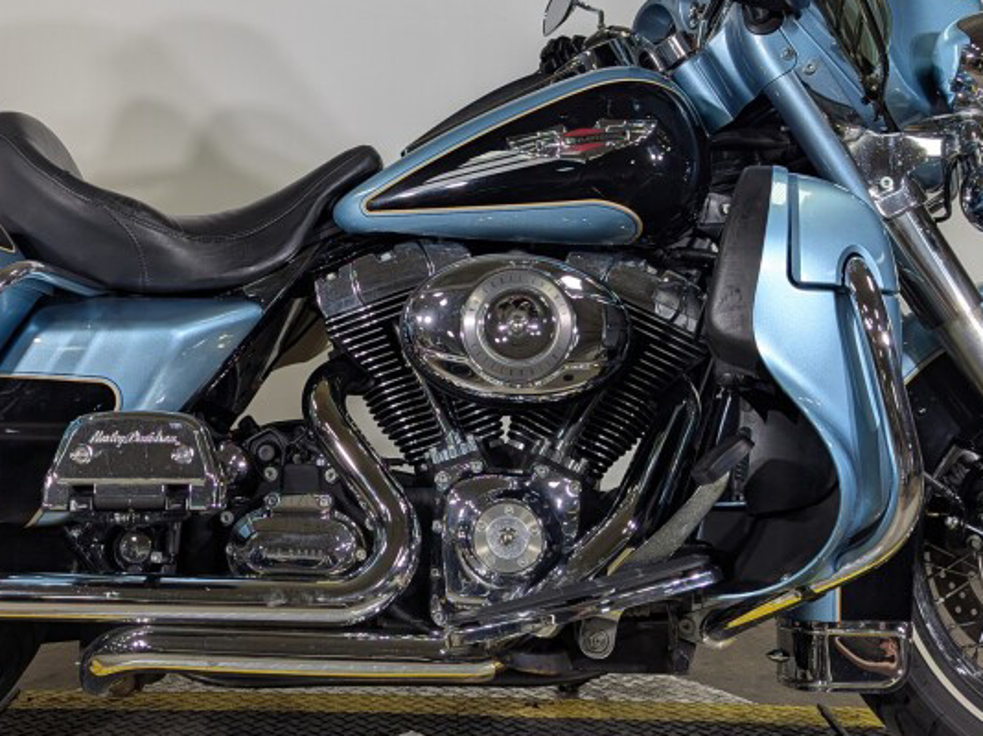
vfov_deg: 30.2
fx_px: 1362
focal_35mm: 48
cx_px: 340
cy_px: 302
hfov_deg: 39.3
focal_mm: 6.81
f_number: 1.85
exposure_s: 1/120
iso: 57
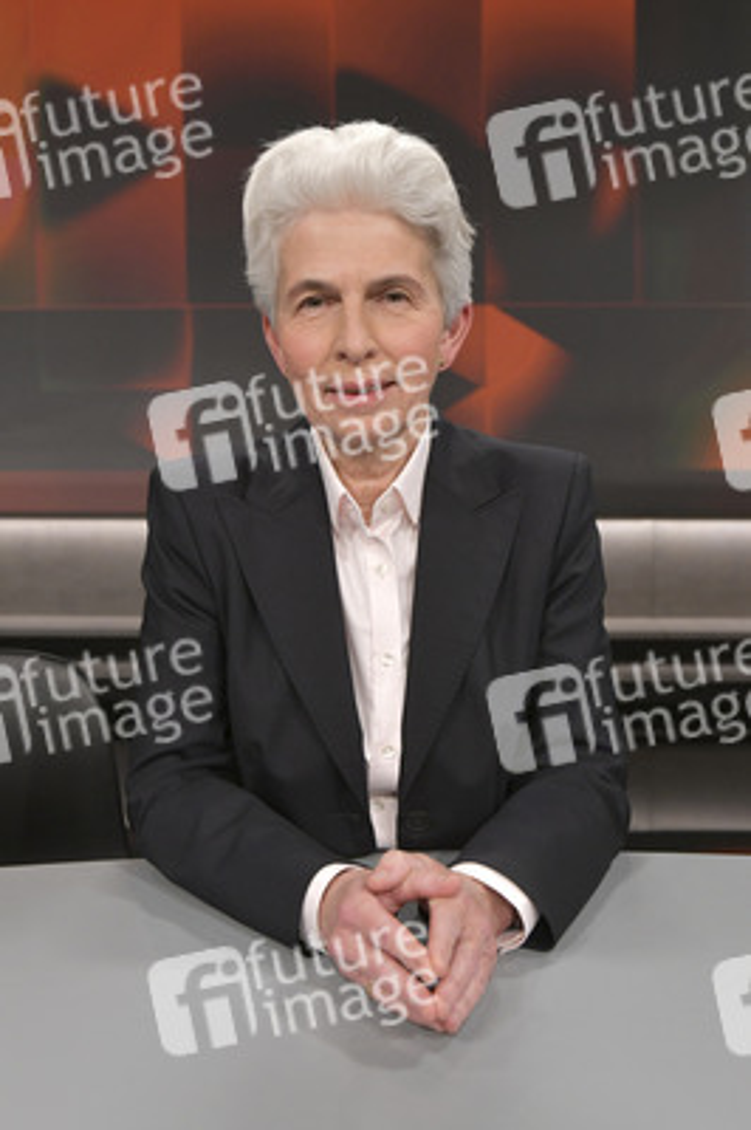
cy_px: 565
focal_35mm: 35
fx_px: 1097
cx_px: 376
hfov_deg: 37.8
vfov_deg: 54.5
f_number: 6.3
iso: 2500
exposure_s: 1/200
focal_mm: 35
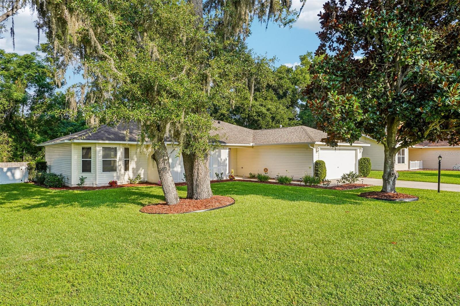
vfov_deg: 55.1
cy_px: 153
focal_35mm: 23
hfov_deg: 76.1
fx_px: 294
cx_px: 230
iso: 125
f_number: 20
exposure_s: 1/30
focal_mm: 23
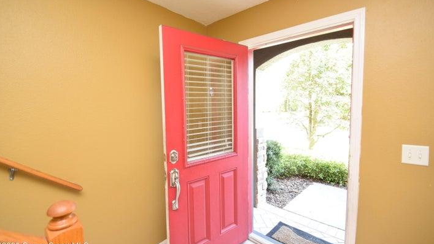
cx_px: 215
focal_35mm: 16
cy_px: 112
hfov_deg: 99.4
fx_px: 184
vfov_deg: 67.0
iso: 800
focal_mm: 10
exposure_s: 1/125
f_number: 5.6
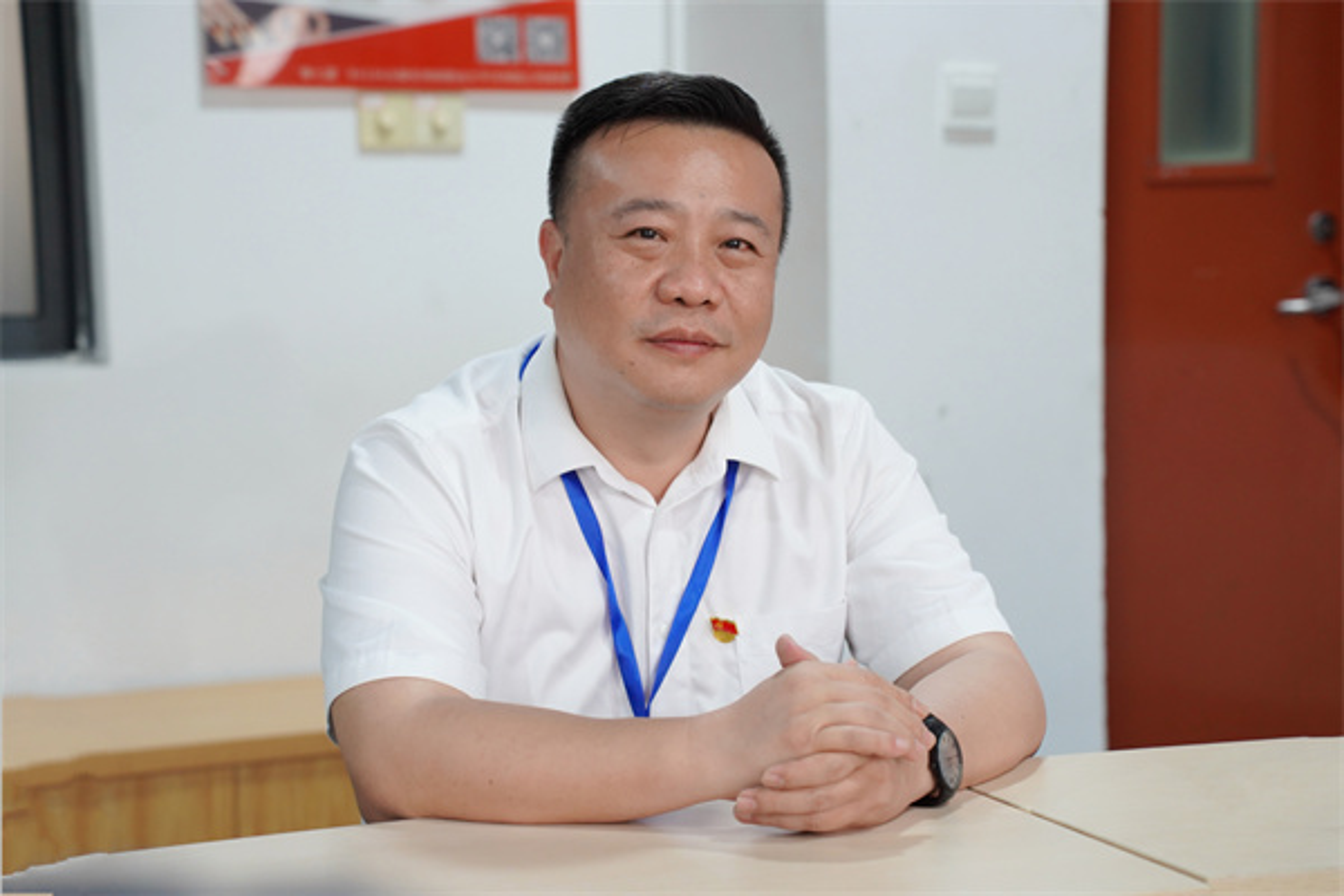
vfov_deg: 18.2
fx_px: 2800
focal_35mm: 75
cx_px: 672
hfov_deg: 27.0
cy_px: 448
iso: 1250
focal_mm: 75
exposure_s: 1/200
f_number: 4.5
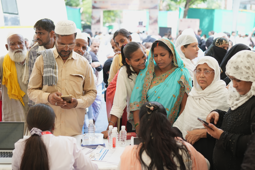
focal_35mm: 50
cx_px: 137
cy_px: 89
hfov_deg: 39.6
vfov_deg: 27.0
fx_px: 354
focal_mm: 35
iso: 320
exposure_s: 1/800
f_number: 2
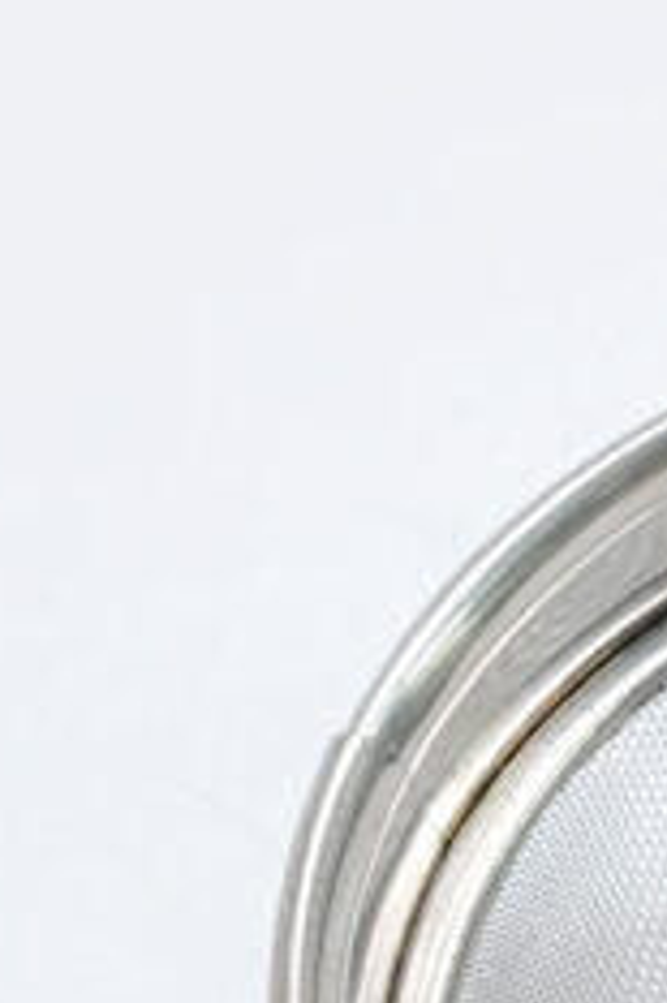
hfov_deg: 5.0
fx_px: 7542
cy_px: 747
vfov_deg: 7.6
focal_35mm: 271
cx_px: 1201
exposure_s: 1/125
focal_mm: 60
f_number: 10
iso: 3200
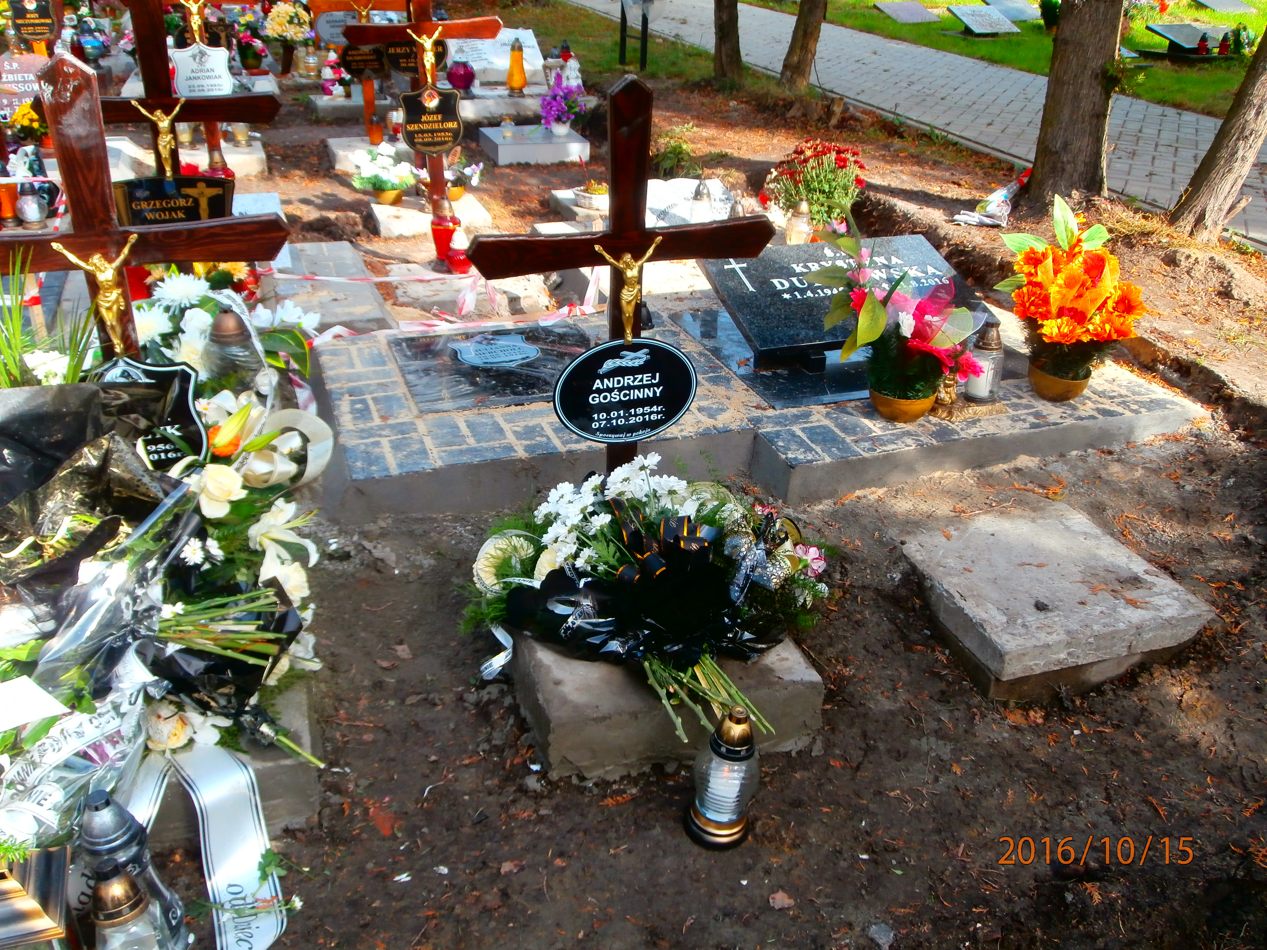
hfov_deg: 60.0
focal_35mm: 30
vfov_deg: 46.8
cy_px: 475
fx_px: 1098
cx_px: 634
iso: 100
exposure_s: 1/200
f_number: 3.5
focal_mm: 5.36
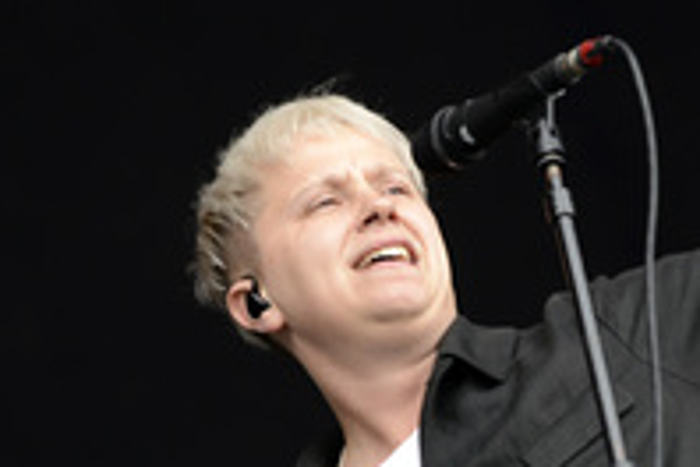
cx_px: 652
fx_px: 7972
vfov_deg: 3.4
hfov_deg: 5.0
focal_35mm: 410
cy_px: 414
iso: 800
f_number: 4
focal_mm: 180
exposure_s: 1/320
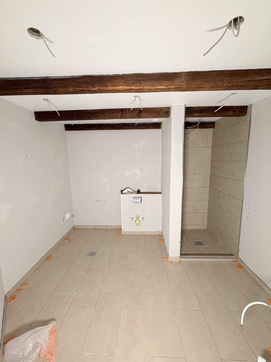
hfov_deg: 85.7
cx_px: 136
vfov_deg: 102.1
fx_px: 146
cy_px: 181
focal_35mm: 14
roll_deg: +1.6
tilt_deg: -9.0
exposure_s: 1/100
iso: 250
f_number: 2.2
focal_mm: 2.22
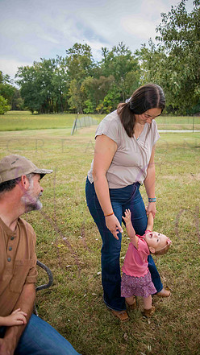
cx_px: 114
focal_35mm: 31
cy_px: 175
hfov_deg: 37.7
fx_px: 292
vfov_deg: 62.6
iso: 400
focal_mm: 29
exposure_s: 1/640
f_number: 3.8
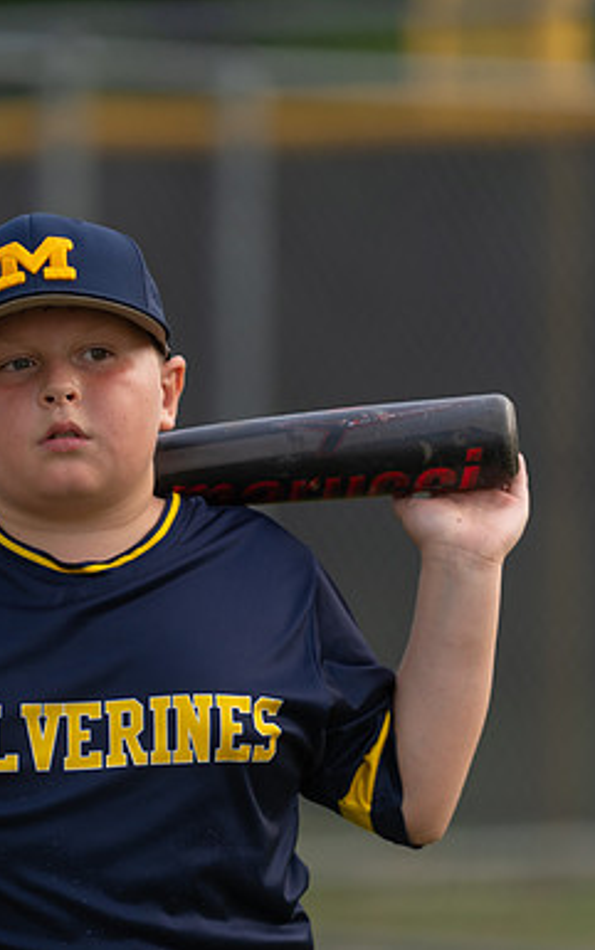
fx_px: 8475
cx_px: 72
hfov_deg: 4.0
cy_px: 475
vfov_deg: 6.4
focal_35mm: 327
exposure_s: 1/320
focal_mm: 200
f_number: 2.8
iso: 160
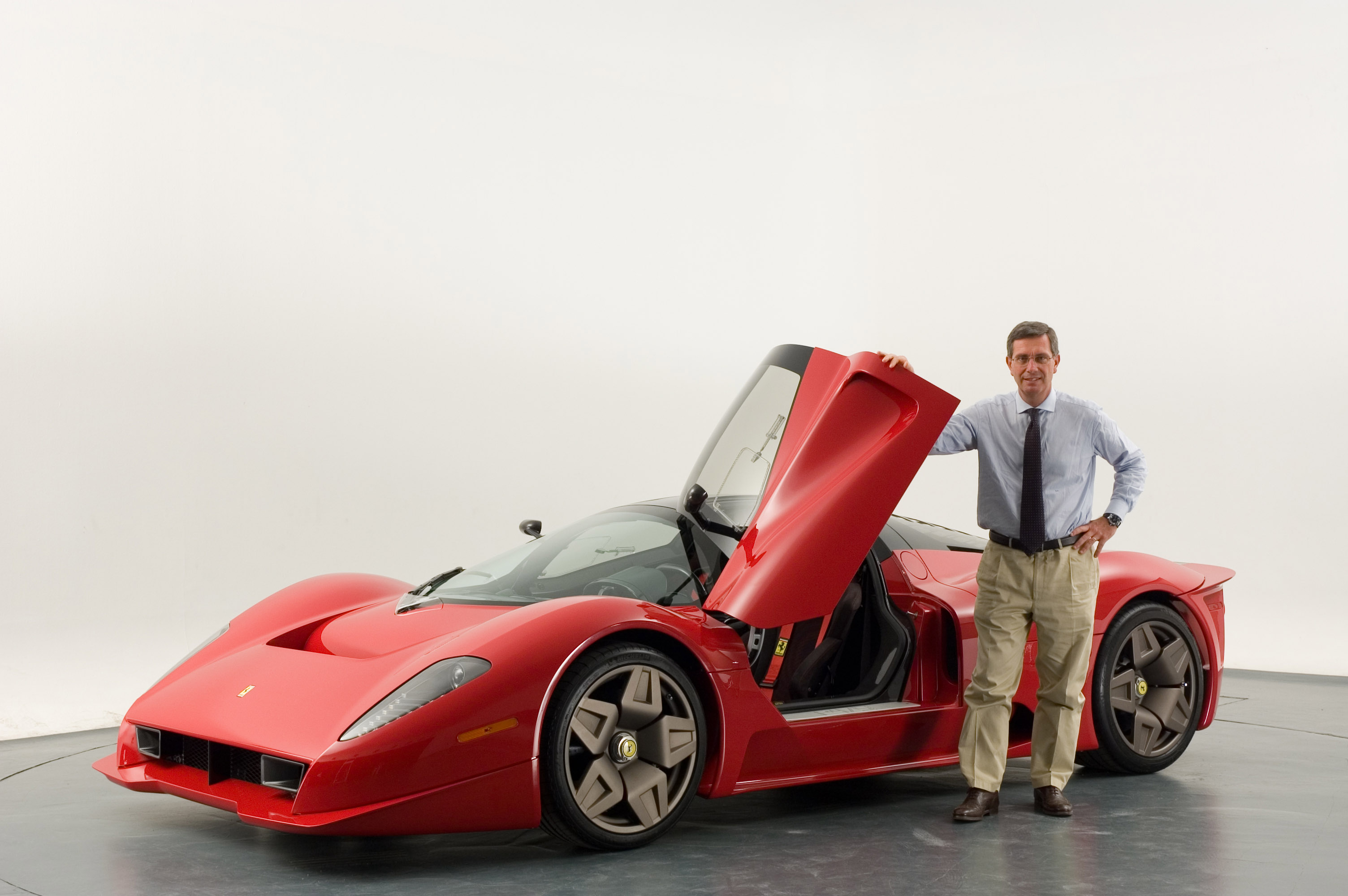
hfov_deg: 35.1
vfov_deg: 23.7
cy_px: 448
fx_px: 2132
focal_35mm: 57
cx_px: 674
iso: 200
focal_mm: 38
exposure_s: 1/10
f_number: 8
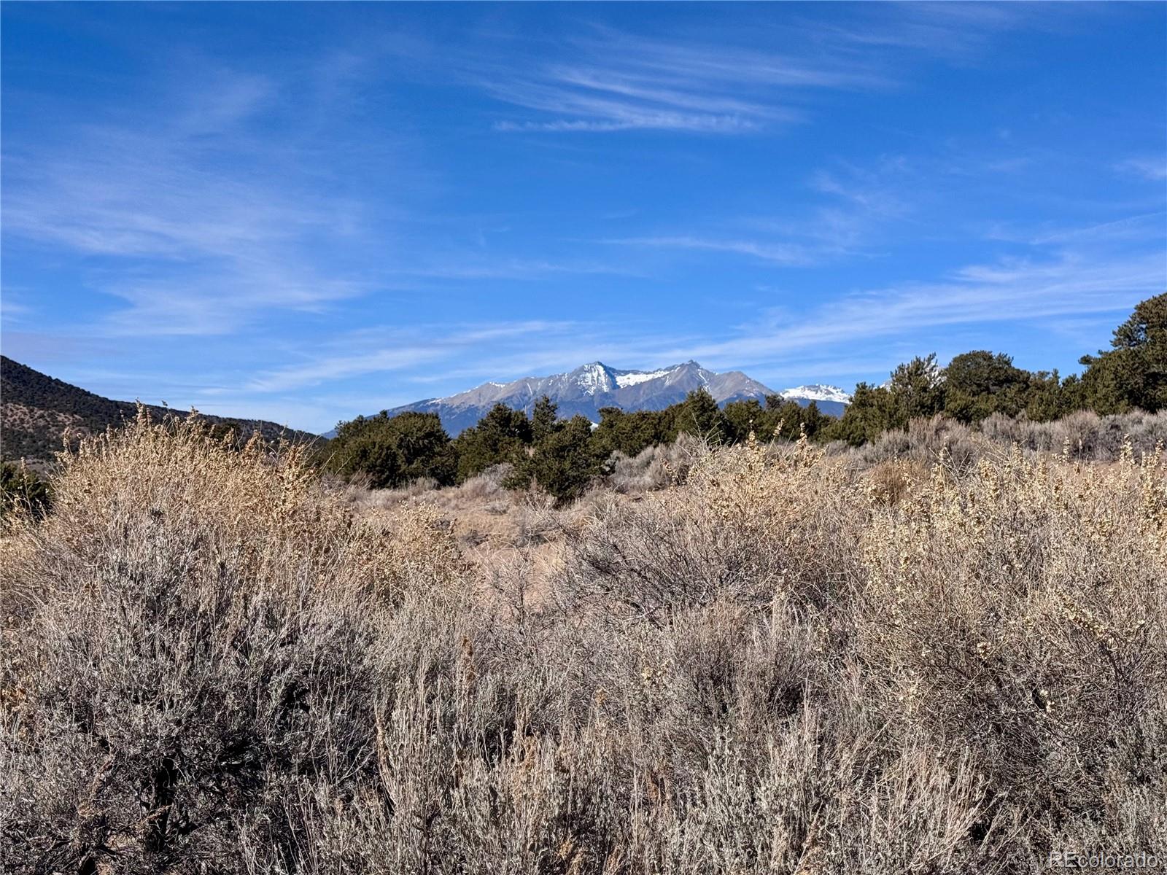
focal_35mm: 48
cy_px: 438
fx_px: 1618
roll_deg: -1.3
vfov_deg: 30.3
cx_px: 584
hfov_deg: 39.7
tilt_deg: -0.1
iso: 64
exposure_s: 1/7092
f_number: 1.78
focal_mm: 6.76
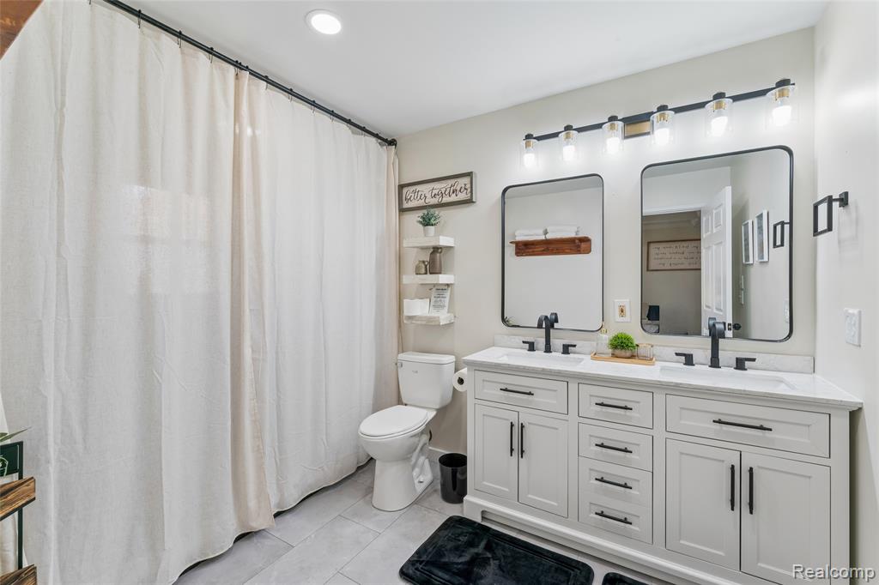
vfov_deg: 76.5
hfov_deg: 99.7
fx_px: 371
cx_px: 440
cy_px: 292
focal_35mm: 15
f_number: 13
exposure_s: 1/15
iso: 400
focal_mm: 15.2
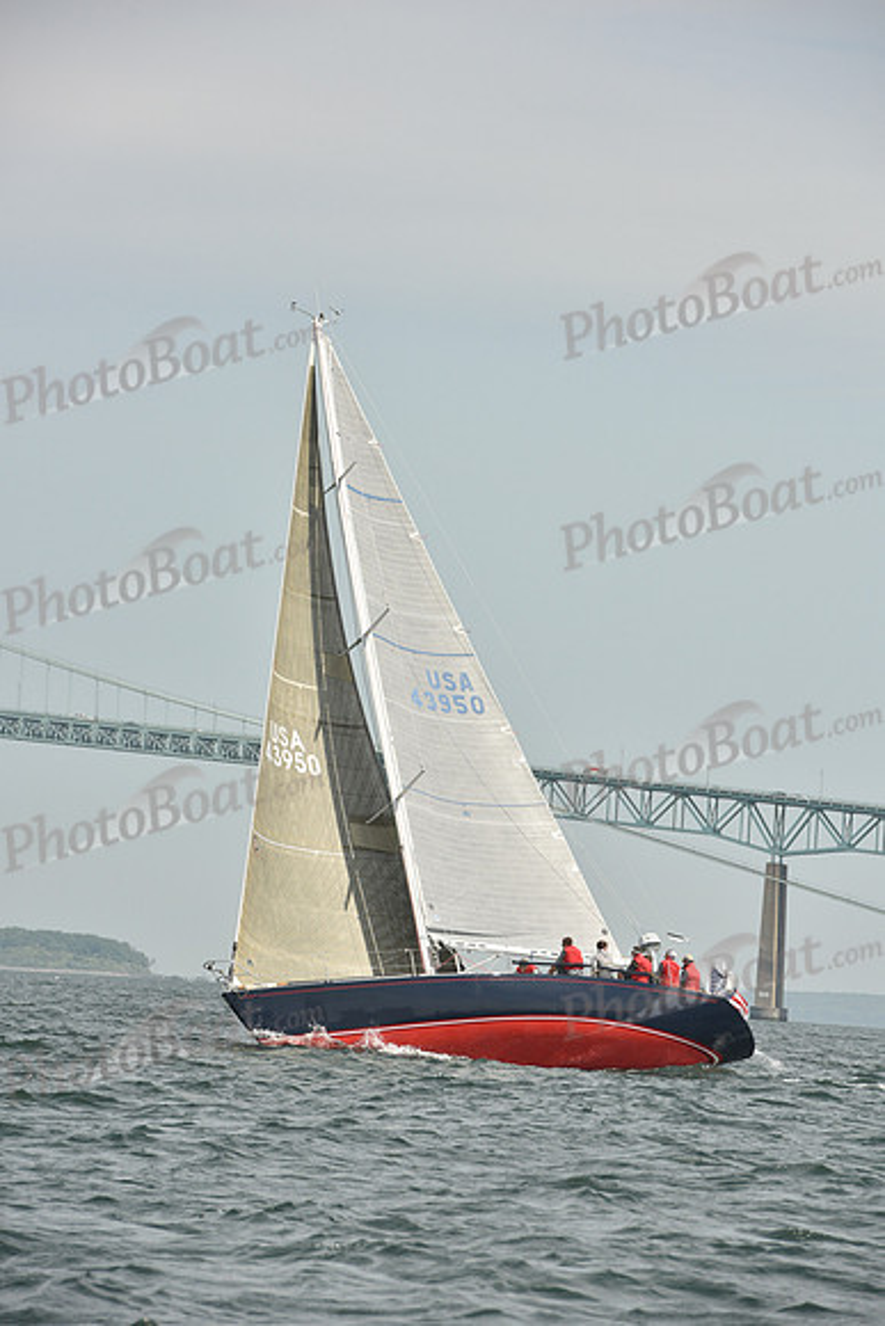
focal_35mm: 200
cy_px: 663
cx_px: 442
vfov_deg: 10.3
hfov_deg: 6.9
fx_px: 7370
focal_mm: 200
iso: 400
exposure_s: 1/1000
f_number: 10
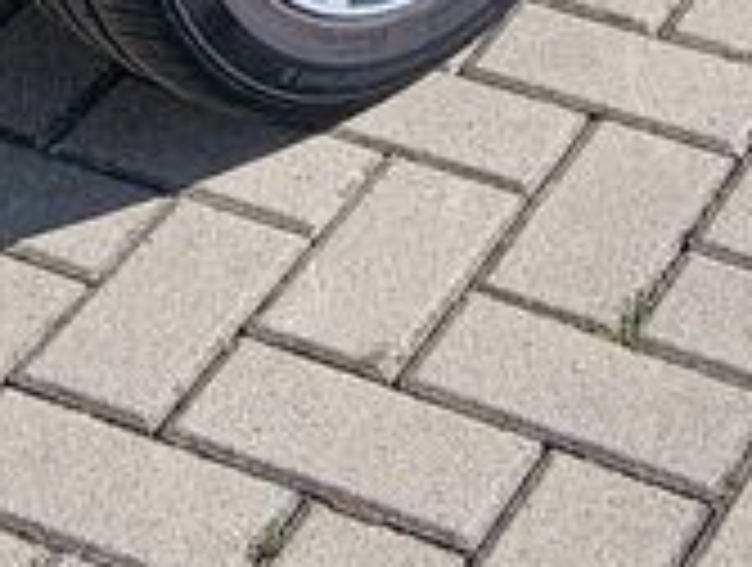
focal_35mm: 159
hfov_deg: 12.4
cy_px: -968
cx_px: 266
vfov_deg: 8.3
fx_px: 3462
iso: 20
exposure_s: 1/318
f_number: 1.8
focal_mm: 3.98
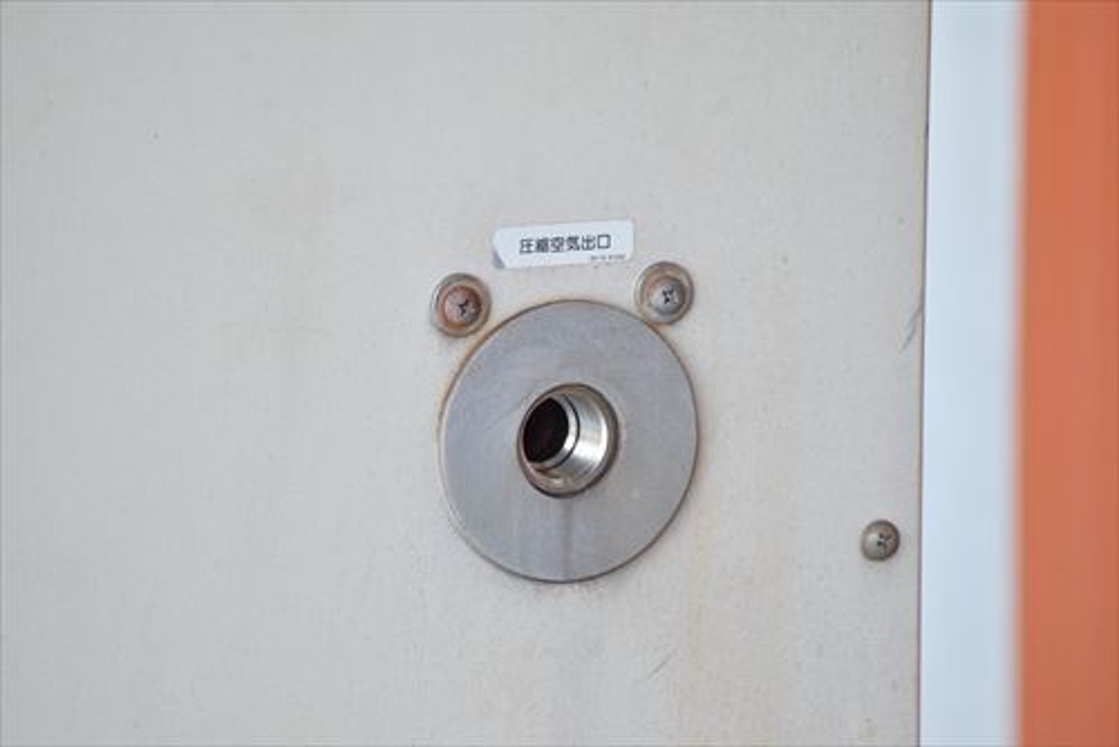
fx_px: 13995
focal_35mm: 450
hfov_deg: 4.6
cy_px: 374
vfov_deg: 3.1
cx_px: 560
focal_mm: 300
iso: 1250
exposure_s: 1/400
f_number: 6.3
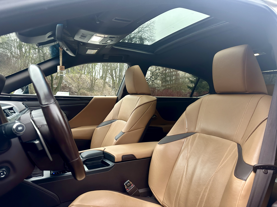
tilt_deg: -0.6
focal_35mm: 24
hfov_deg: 71.6
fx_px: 192
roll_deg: -0.9
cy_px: 104
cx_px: 138
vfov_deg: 56.8
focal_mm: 6.86
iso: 250
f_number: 1.78
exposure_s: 1/114
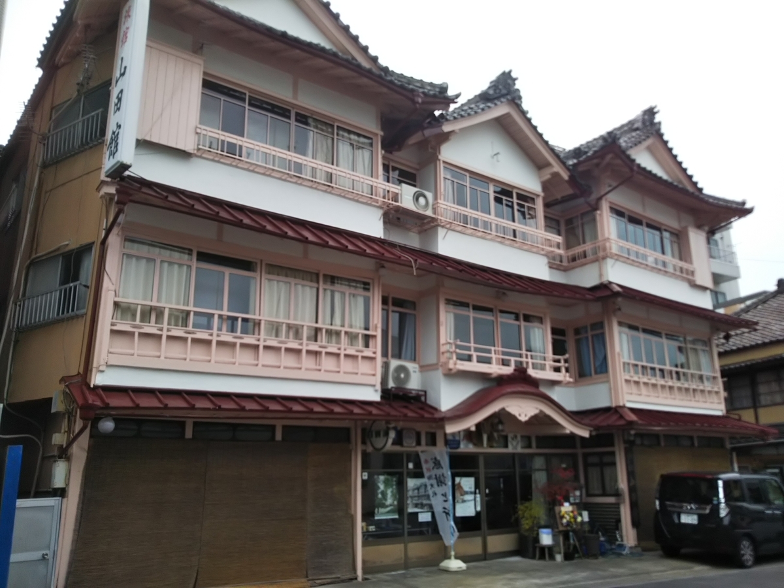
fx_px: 679
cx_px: 392
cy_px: 294
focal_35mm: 30
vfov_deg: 46.8
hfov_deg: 60.0
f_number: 2.2
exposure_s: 1/254
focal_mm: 4
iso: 20
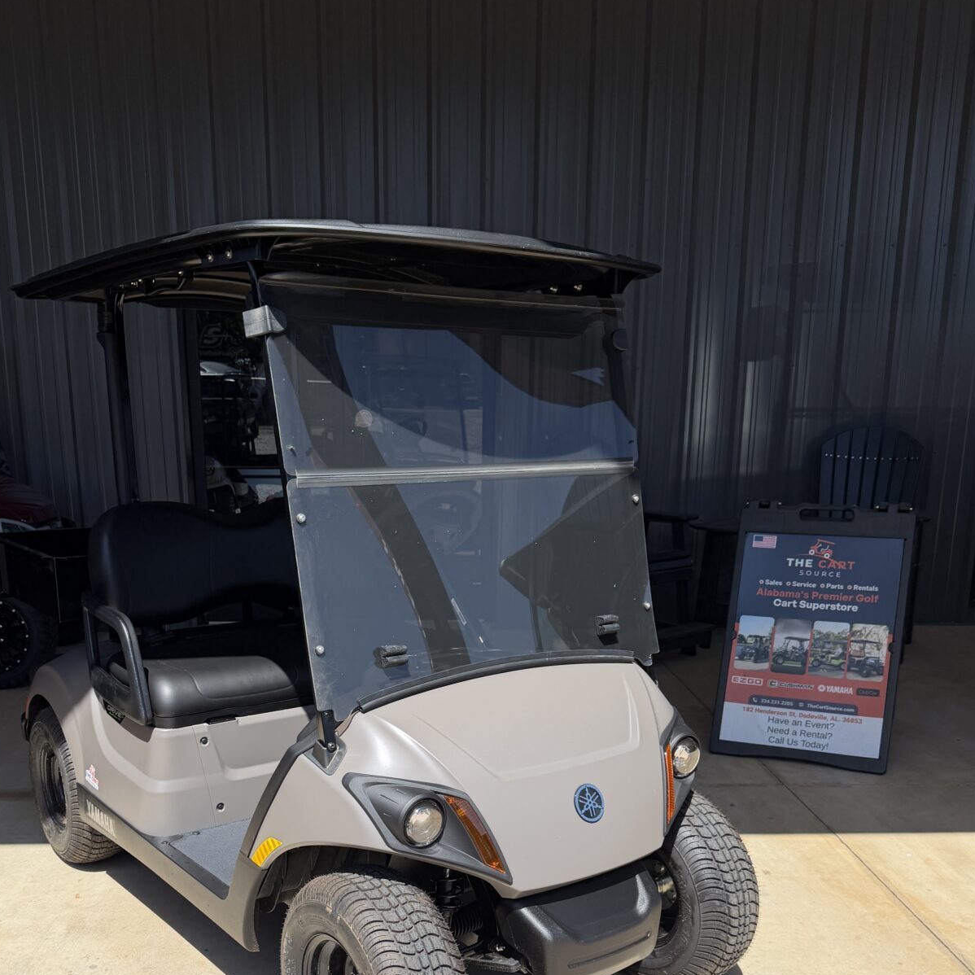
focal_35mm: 34
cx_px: 431
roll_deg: -1.0
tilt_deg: -13.3
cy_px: 685
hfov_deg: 48.4
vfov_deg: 47.3
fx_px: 1083
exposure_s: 1/4673
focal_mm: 6.76
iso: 80
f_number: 1.78
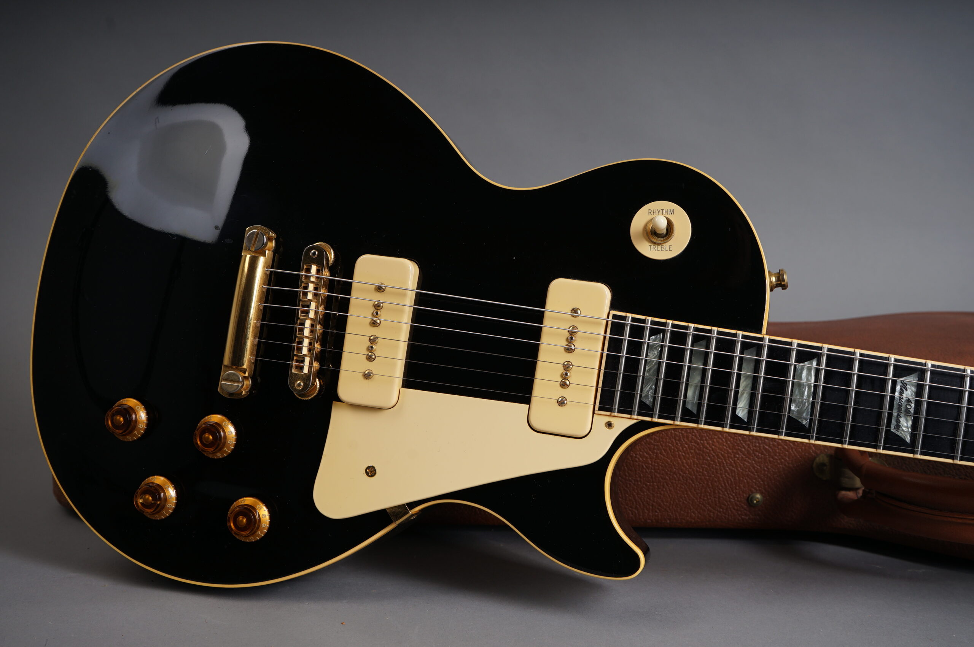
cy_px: 324
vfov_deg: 32.6
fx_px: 1108
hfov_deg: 47.4
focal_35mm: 41
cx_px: 487
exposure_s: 1/160
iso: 160
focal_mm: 41
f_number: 8
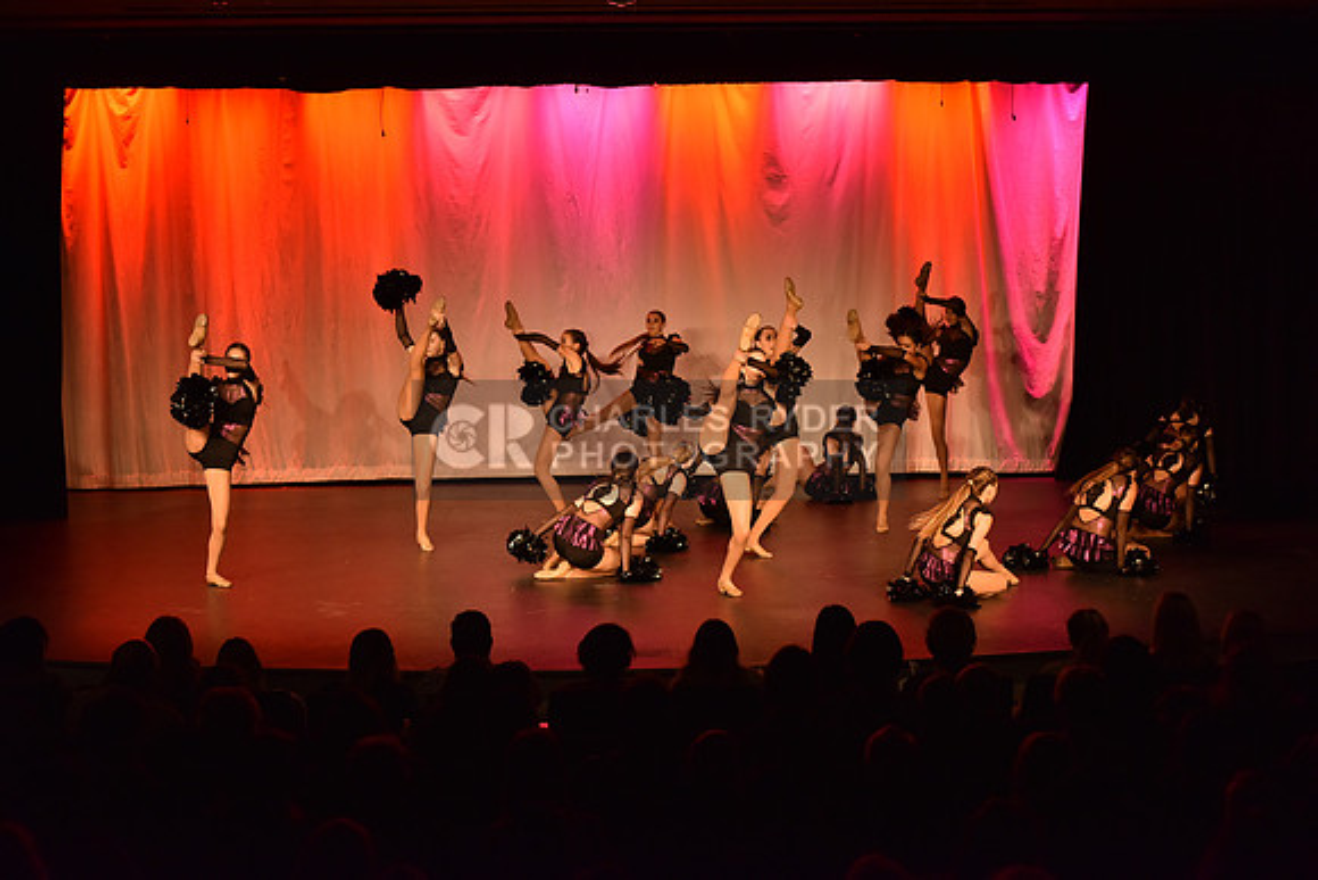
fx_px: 2563
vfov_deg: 19.5
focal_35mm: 70
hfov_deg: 28.8
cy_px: 440
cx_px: 659
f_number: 4
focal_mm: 70
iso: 2000
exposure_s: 1/320
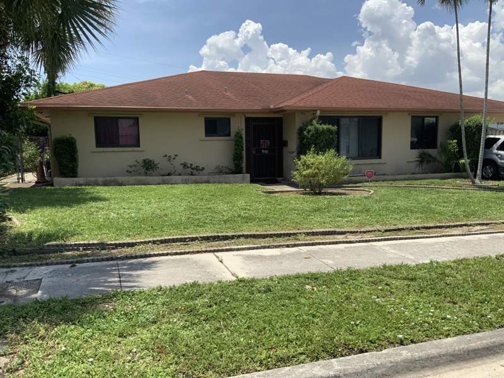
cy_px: 189
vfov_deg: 48.2
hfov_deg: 61.7
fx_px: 422
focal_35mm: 29
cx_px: 252
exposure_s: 1/2058
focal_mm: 3
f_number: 1.8
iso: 20
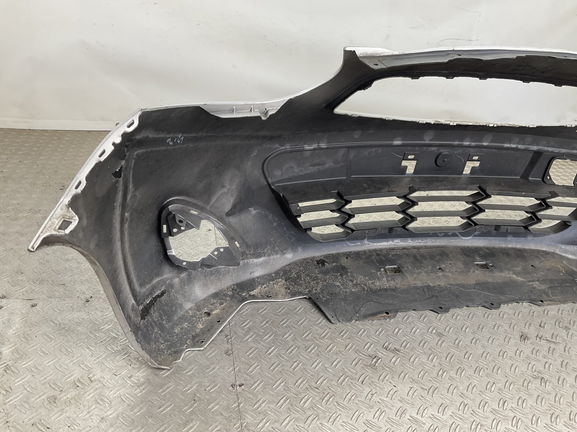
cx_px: 288
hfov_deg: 61.7
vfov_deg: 48.2
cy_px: 216
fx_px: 483
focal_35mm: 29
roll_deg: -9.7
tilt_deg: -27.2
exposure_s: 1/100
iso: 25
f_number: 1.8
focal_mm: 3
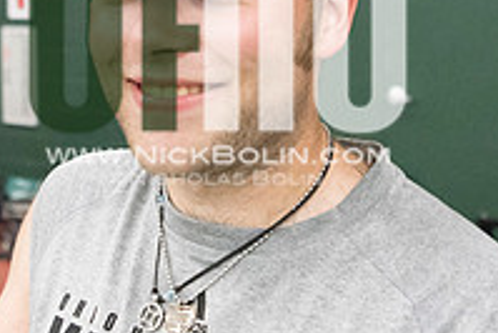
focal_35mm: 70
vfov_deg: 19.3
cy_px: 66
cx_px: 218
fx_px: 969
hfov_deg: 28.8
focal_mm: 24
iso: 3200
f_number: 3.2
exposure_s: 1/250
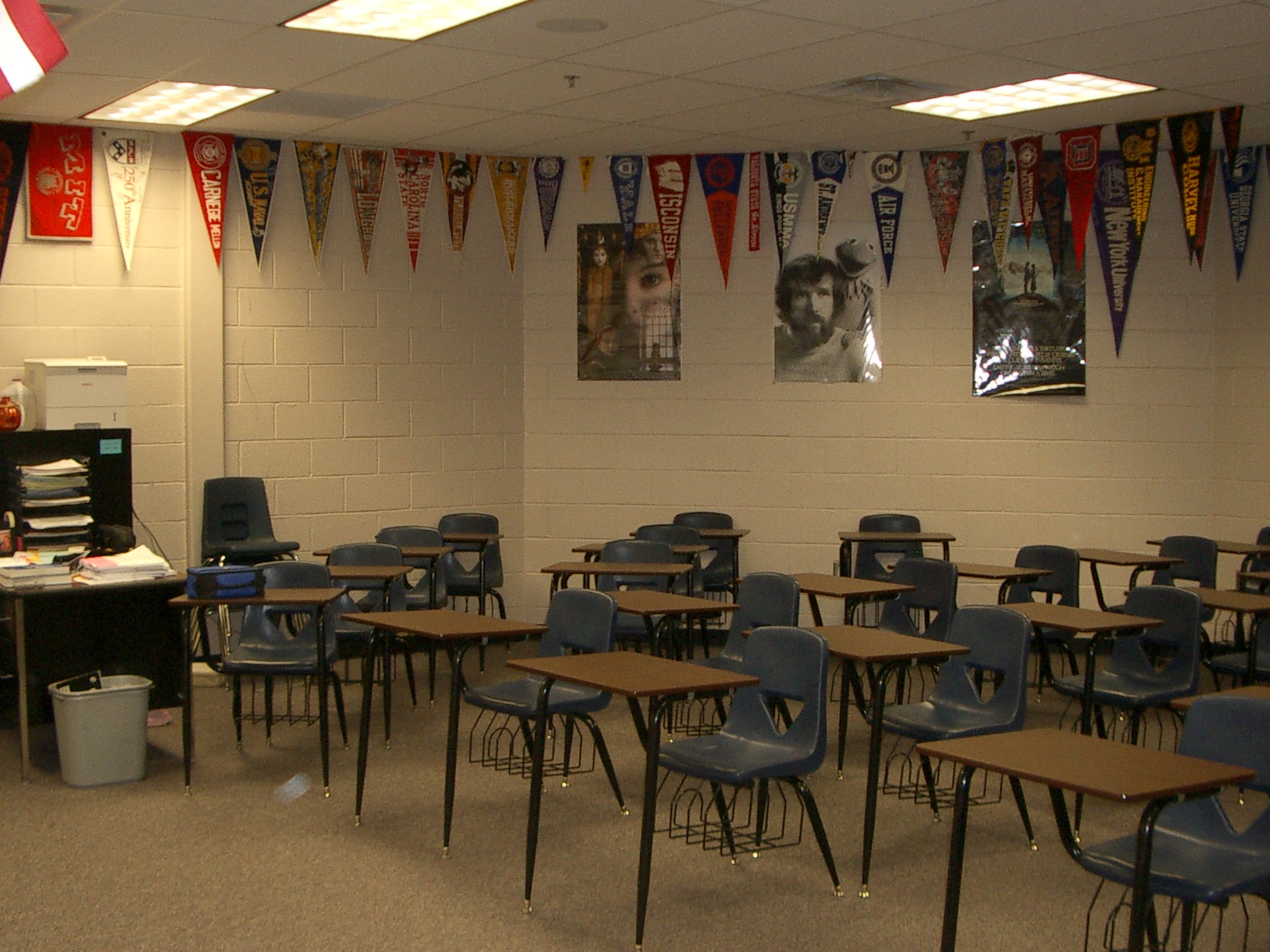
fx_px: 1614
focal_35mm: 44
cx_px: 627
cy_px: 506
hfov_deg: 42.9
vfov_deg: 32.9
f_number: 2.6
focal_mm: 5.8
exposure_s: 1/40
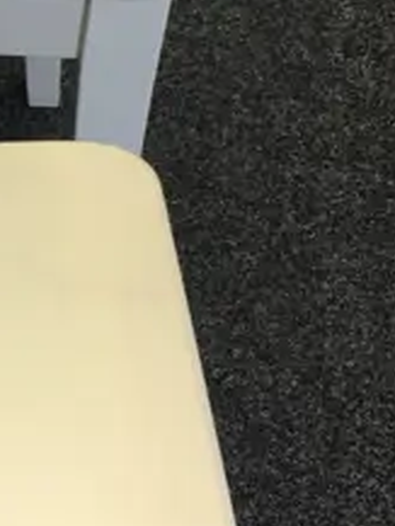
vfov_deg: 14.3
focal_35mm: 137
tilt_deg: -39.9
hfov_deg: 10.2
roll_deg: -2.8
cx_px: -313
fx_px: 2082
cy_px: 87
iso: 50
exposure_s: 1/33
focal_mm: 4.15
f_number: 2.2
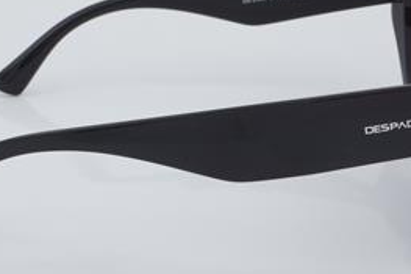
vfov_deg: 12.0
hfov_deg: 18.0
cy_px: 114
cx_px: 191
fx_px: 1301
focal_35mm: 114
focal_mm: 50
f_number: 32
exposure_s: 1/4
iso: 100
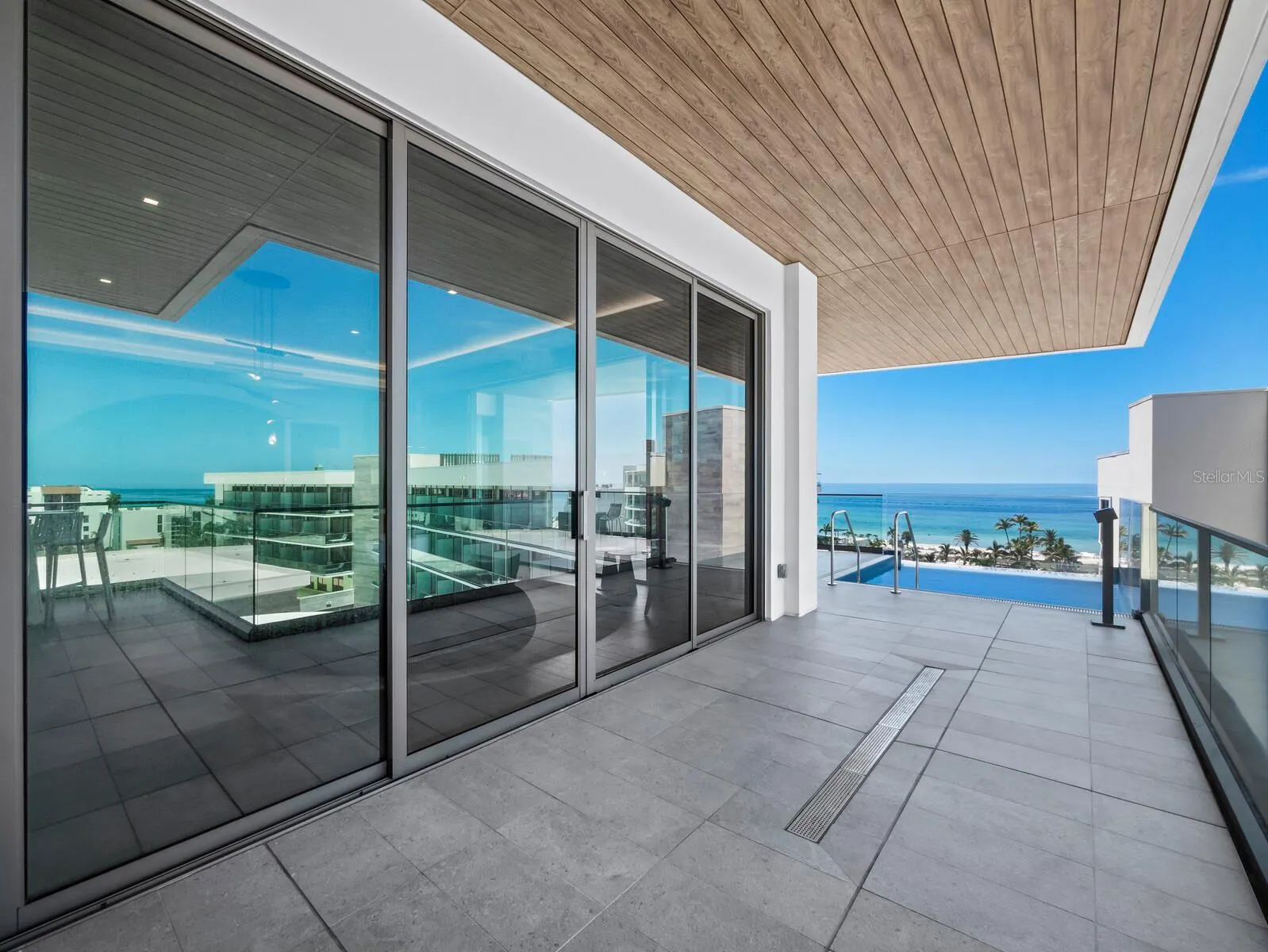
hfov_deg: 102.0
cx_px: 634
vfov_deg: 85.7
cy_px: 476
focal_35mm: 14
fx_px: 513
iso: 320
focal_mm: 7
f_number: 11
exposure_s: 1/50
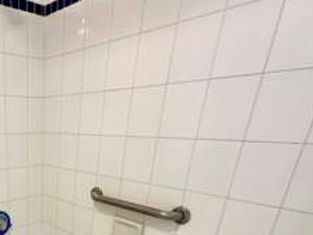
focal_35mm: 30
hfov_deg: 52.0
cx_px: 25
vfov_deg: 41.0
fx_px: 271
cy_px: 234
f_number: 2.2
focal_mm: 2.22
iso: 200
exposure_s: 1/60
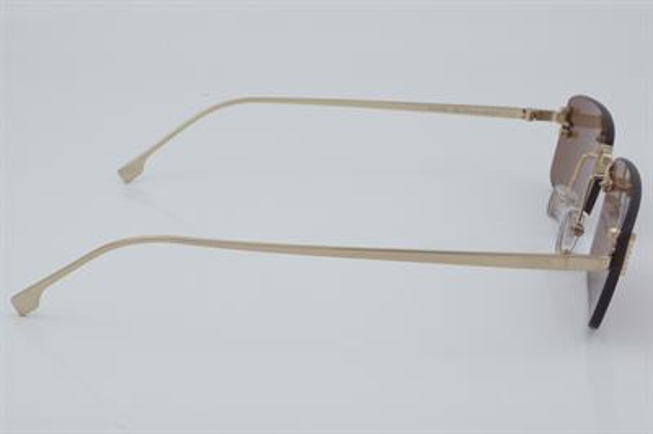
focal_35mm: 75
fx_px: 1359
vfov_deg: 18.2
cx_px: 326
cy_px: 217
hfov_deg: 27.0
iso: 100
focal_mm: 50
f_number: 32
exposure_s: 1/4
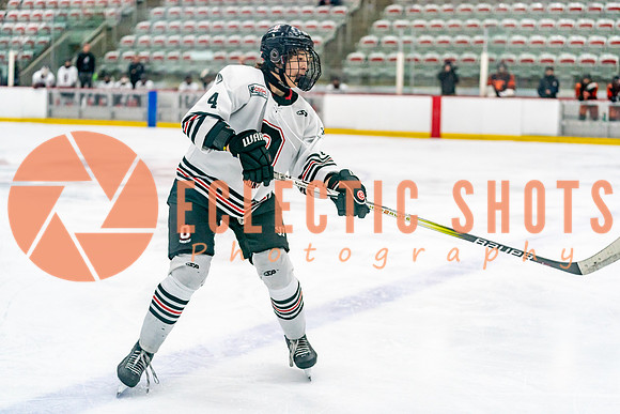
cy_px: 207
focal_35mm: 70
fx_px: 1206
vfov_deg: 19.5
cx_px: 310
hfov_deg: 28.8
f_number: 2.8
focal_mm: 70
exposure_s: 1/1250
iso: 3200
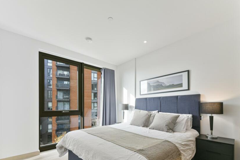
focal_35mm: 15
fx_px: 100
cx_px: 116
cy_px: 99
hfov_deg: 100.4
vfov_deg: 76.1
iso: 200
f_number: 13
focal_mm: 12
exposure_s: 1/8
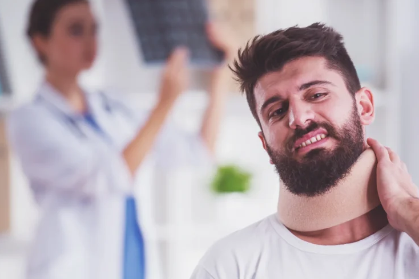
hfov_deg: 7.8
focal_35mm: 265
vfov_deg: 5.2
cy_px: 147
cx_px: 264
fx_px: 3085
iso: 320
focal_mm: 190
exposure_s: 1/400
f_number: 2.8
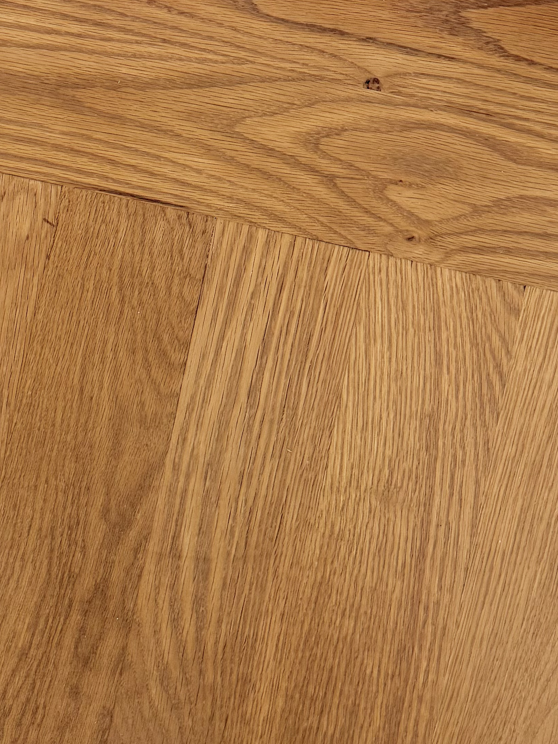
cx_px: 124
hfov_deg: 23.0
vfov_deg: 27.4
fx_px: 1354
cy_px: -124
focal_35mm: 63
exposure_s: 1/121
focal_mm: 6.76
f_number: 1.78
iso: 125
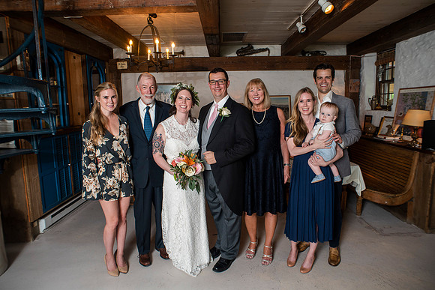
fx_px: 257
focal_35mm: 21
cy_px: 136
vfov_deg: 58.9
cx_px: 219
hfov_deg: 80.5
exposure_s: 1/80
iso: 500
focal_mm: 20
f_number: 3.5
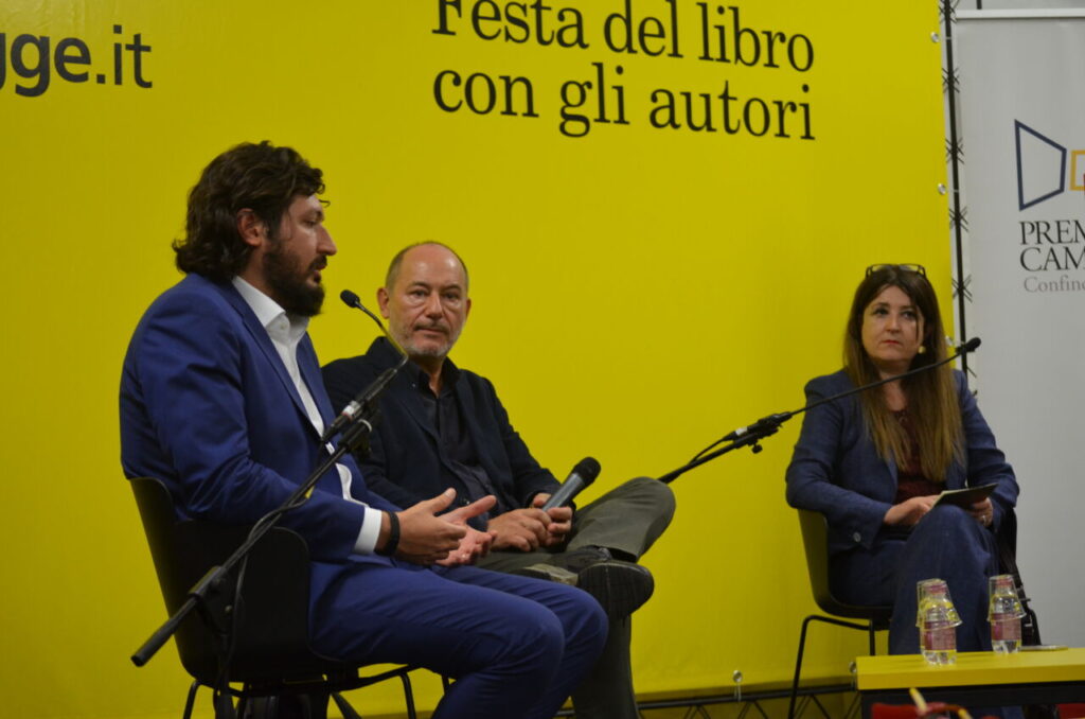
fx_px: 2481
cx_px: 542
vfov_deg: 16.5
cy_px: 360
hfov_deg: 24.7
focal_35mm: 82
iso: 1100
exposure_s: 1/30
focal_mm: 55
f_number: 4
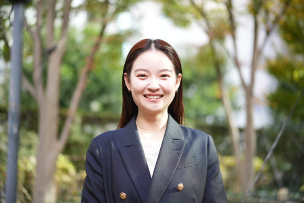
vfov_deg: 24.6
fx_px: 464
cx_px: 152
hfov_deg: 36.2
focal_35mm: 55
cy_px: 102
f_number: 1.8
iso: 800
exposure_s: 1/125
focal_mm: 55
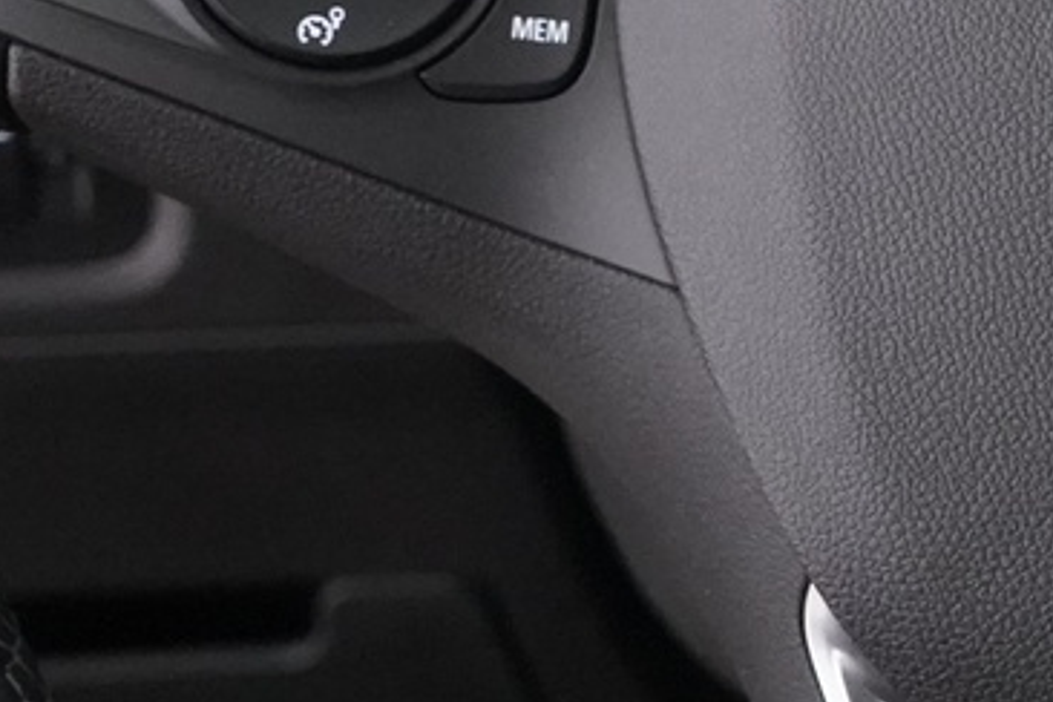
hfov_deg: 15.8
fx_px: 3627
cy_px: -20
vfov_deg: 10.9
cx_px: 1303
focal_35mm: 124
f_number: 5
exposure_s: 1/50
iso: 10000
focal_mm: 28
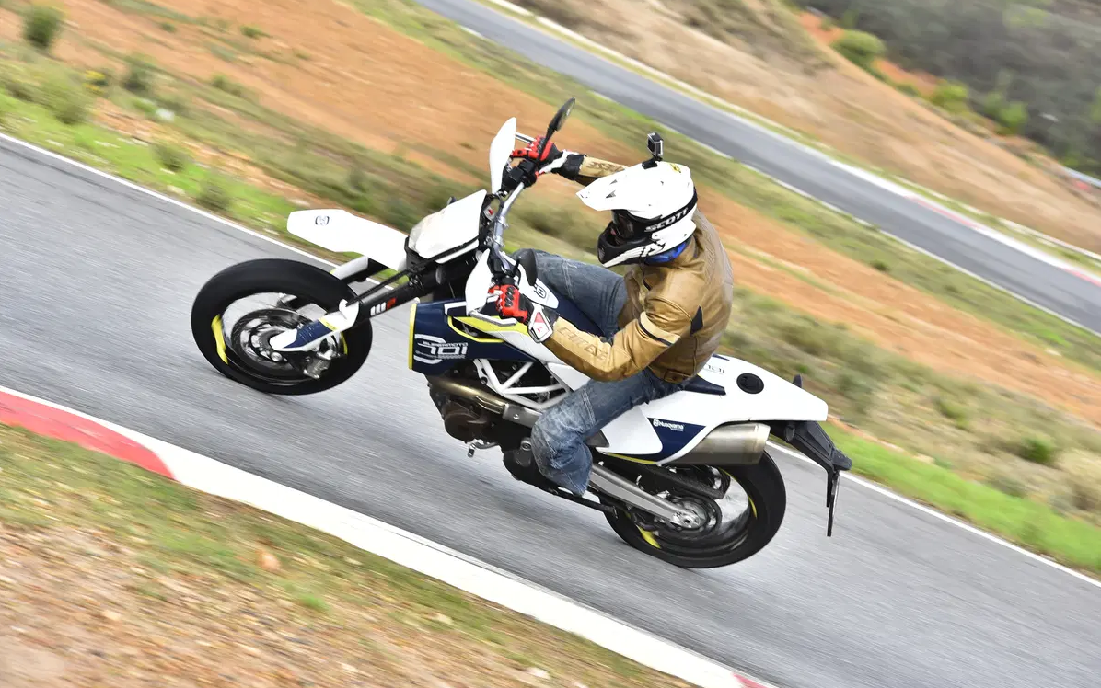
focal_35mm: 179
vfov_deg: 7.3
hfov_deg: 11.7
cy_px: 341
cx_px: 550
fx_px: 5372
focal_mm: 175
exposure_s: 1/200
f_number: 11
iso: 250
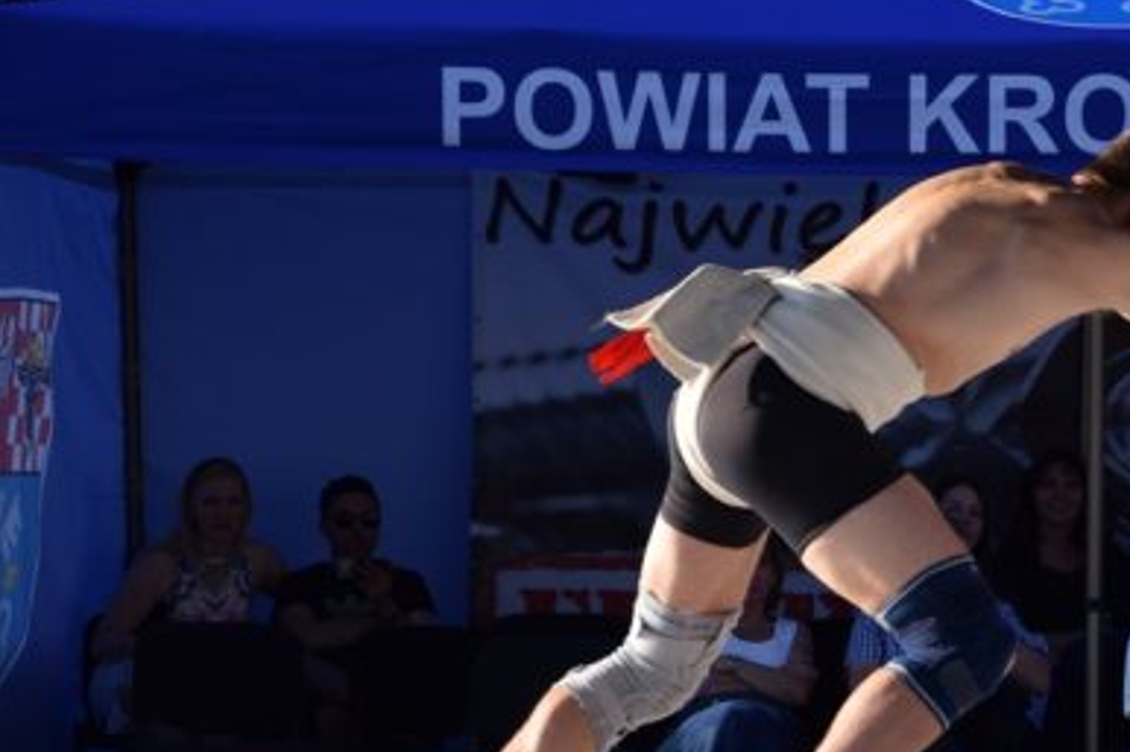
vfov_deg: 6.1
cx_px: 1071
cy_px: 594
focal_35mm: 224
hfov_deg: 9.1
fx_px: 7028
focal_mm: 75
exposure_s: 1/1000
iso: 640
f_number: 5.3
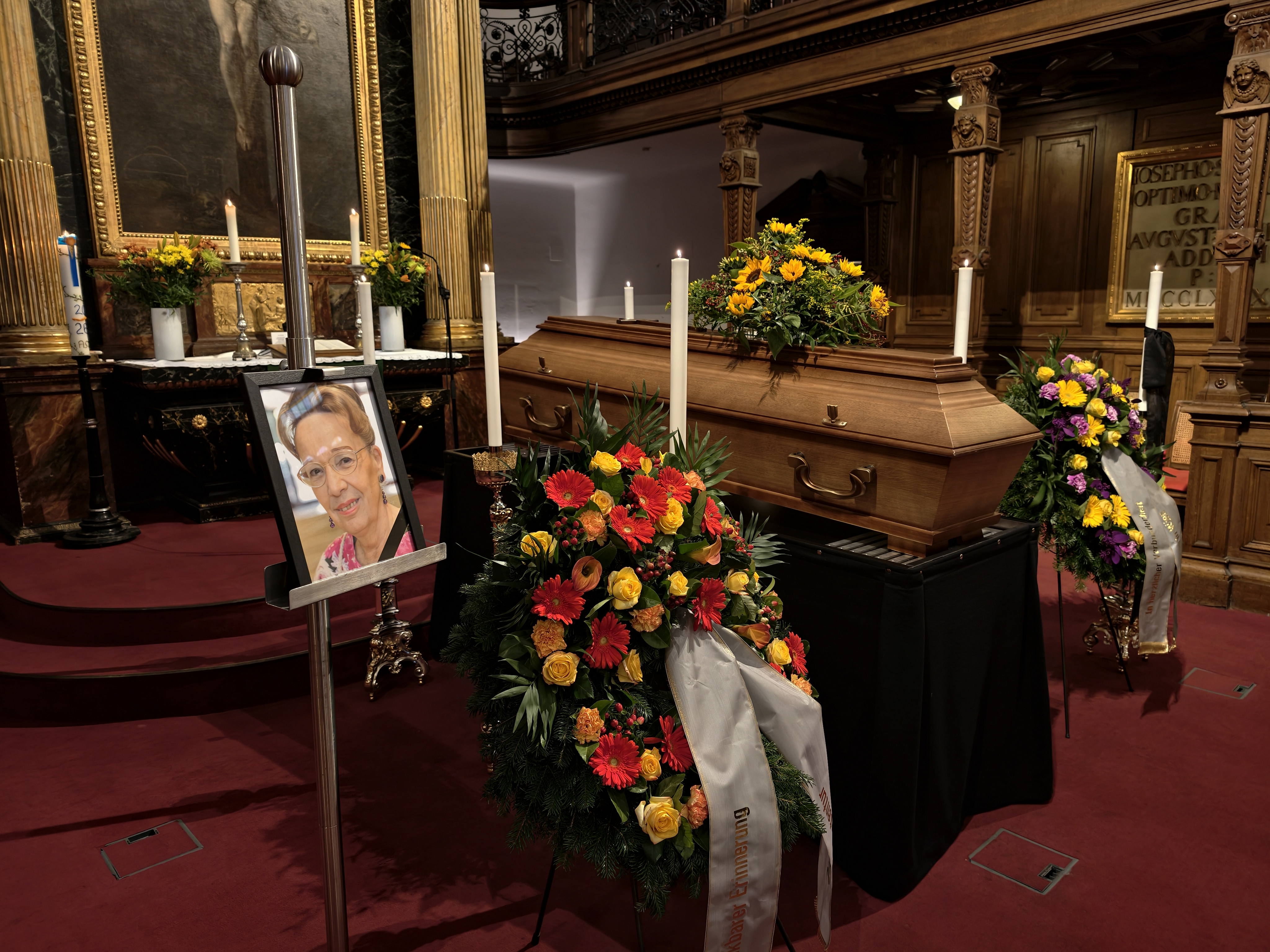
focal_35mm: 24
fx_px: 881
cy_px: 476
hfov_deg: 71.6
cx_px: 635
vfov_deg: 56.8
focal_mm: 7
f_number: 1.57
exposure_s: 1/50
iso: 311
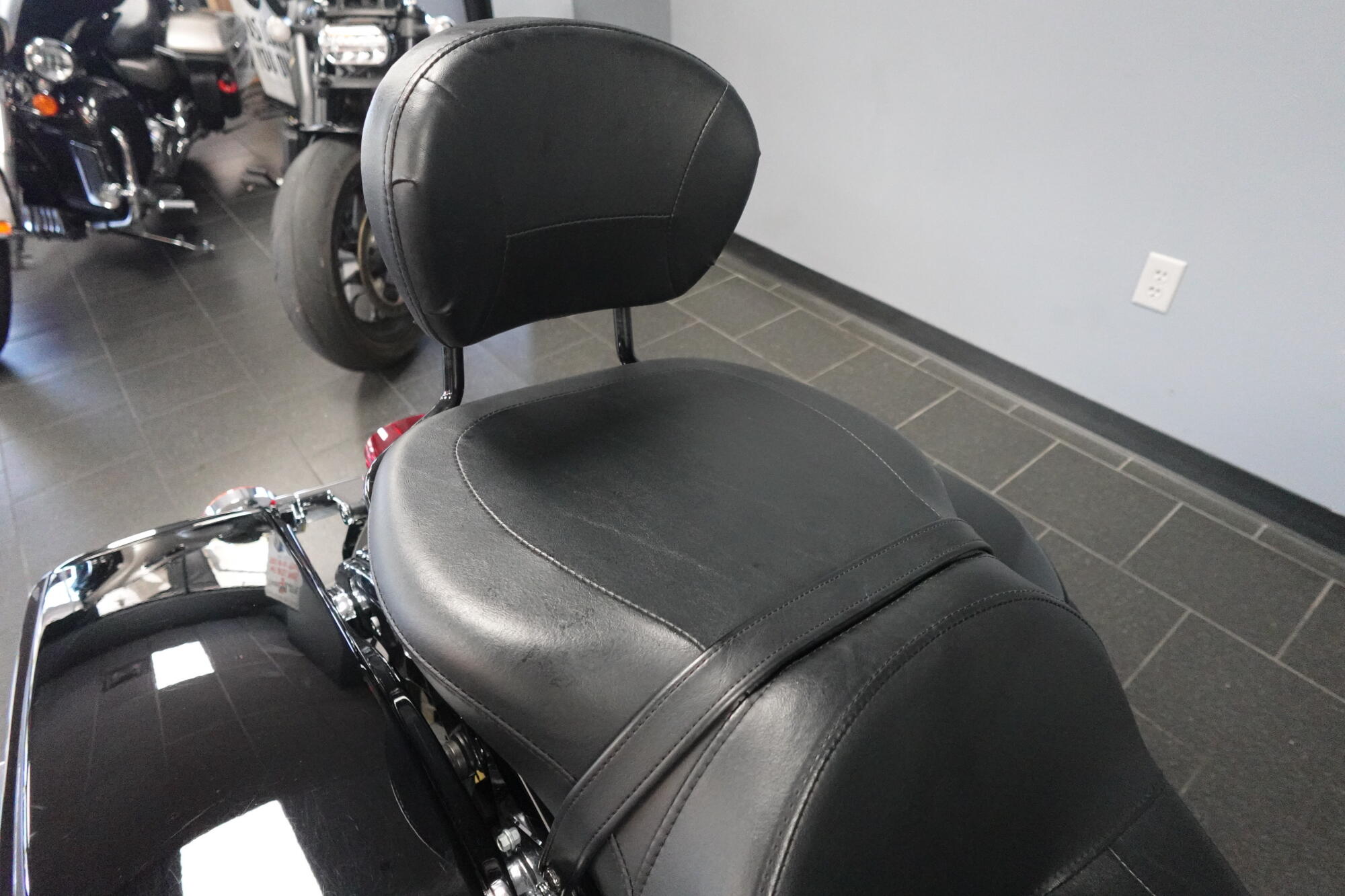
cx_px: 672
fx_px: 747
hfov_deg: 84.0
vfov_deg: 61.9
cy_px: 448
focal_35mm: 20
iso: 3200
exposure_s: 1/200
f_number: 2
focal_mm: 7.6
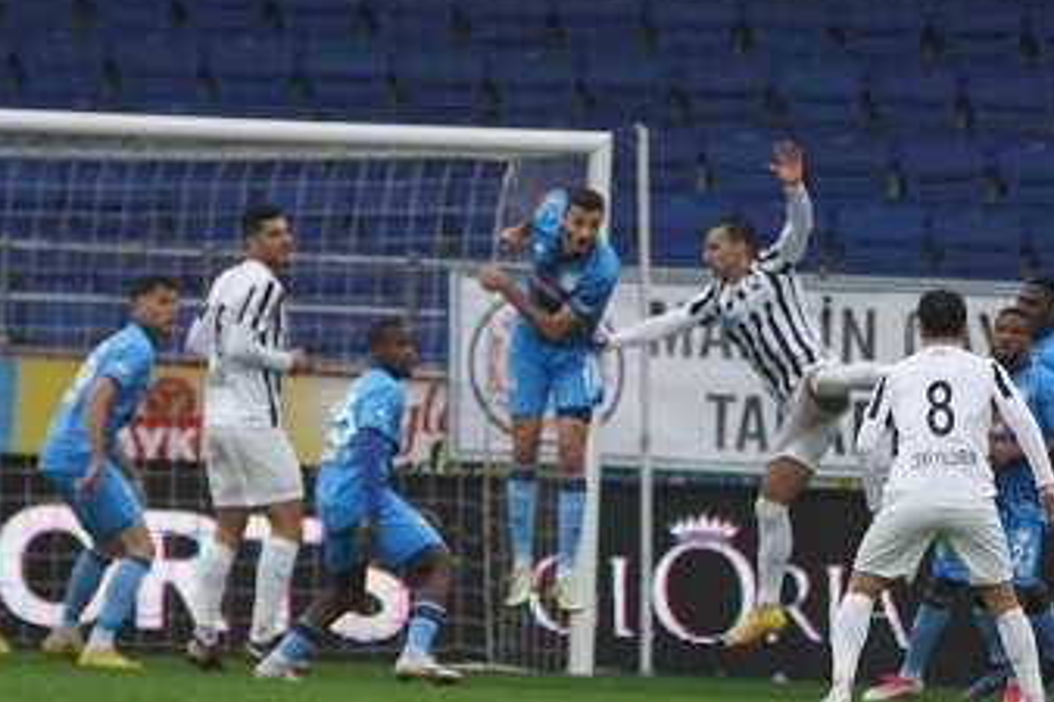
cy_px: 378
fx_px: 24961
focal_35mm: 853
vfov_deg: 1.6
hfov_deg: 2.4
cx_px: 147
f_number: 5.6
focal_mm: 400
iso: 3200
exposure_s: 1/2000
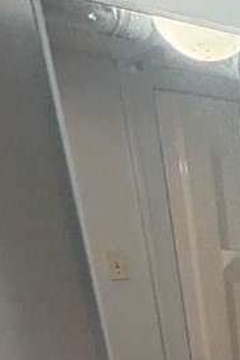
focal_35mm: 54
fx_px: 540
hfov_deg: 20.9
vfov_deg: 27.8
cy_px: 511
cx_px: 370
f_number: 2.2
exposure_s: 1/60
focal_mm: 2.22
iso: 200
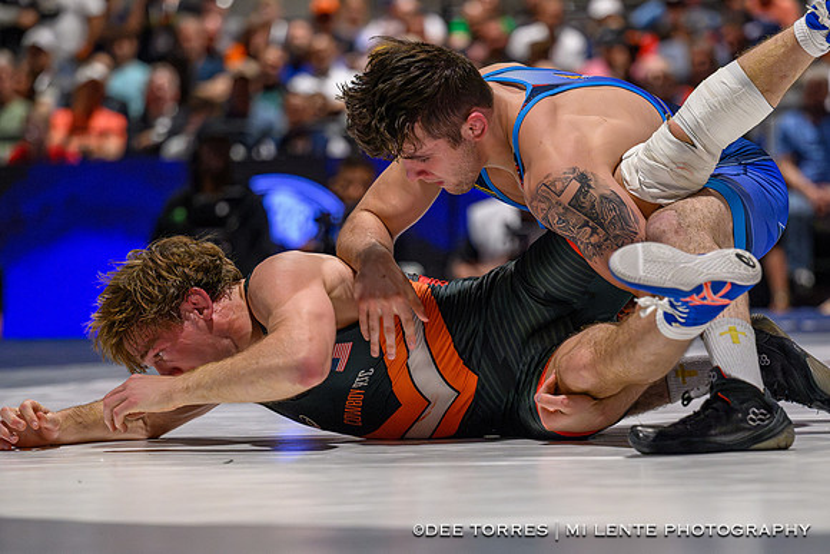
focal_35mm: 161
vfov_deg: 8.5
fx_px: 3719
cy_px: 368
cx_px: 417
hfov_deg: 12.7
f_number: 2.8
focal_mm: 120
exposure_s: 1/800
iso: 6400
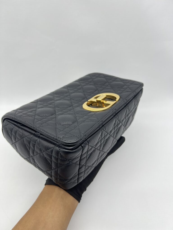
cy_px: 115
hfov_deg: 53.1
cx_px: 86
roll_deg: -0.4
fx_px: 173
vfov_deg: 67.3
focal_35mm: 26
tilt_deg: -38.7
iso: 32
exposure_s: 1/140
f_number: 1.5
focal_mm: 5.7
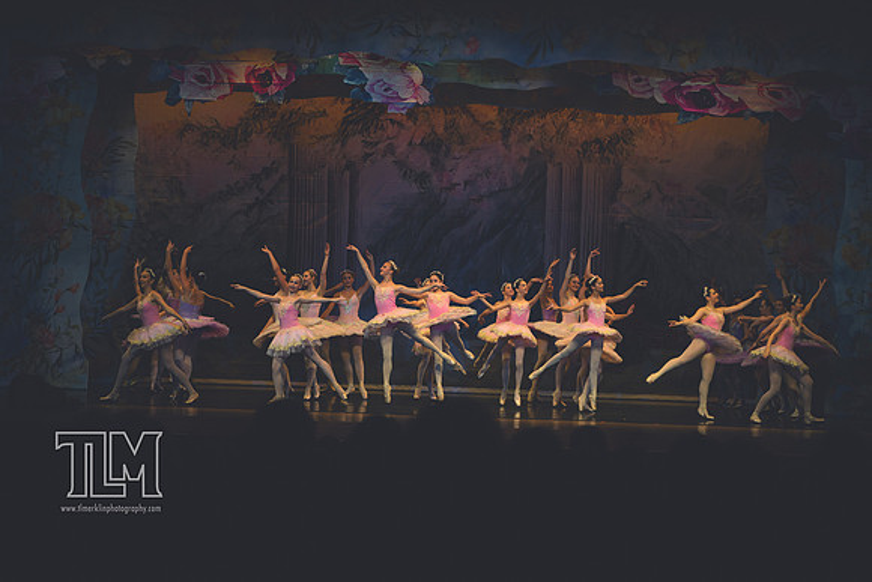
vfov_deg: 15.2
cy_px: 291
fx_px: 2180
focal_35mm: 90
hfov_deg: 22.6
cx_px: 436
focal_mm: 90
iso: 500
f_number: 2.8
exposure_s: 1/500
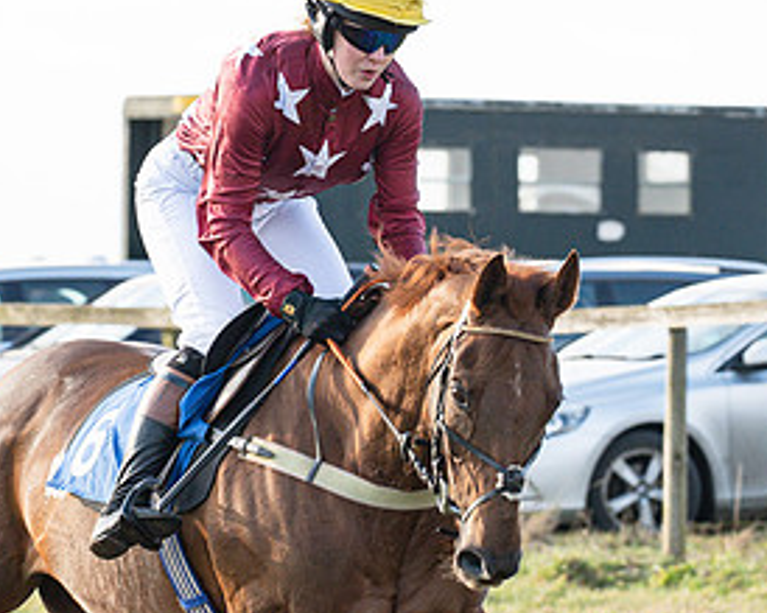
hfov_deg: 4.7
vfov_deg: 3.8
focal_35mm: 411
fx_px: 9326
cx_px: 277
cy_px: 448
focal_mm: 135
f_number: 5
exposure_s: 1/850
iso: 400
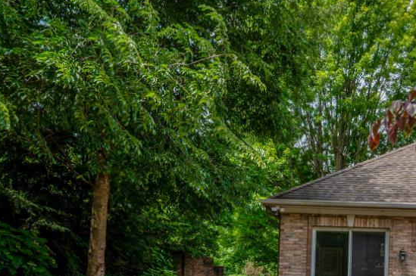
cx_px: 354
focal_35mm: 41
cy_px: 265
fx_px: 473
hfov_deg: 44.3
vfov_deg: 30.6
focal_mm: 15
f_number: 8
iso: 100
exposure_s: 1/200
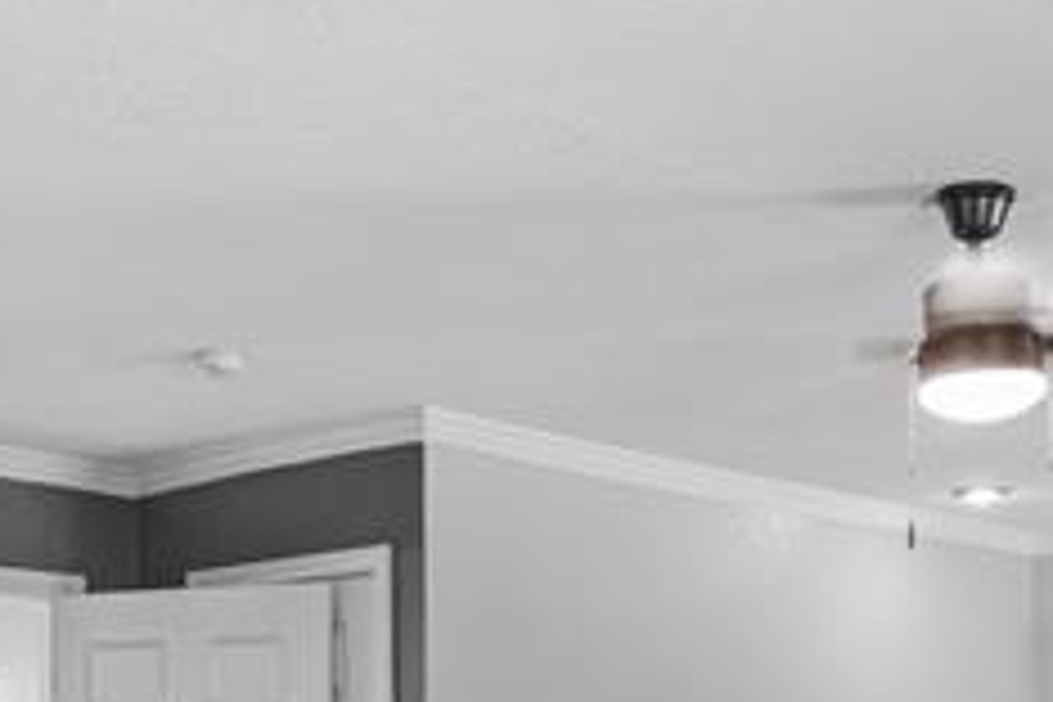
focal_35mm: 70
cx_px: 729
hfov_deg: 28.6
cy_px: 896
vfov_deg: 18.2
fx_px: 2047
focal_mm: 16
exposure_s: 1/2.5
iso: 200
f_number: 6.3
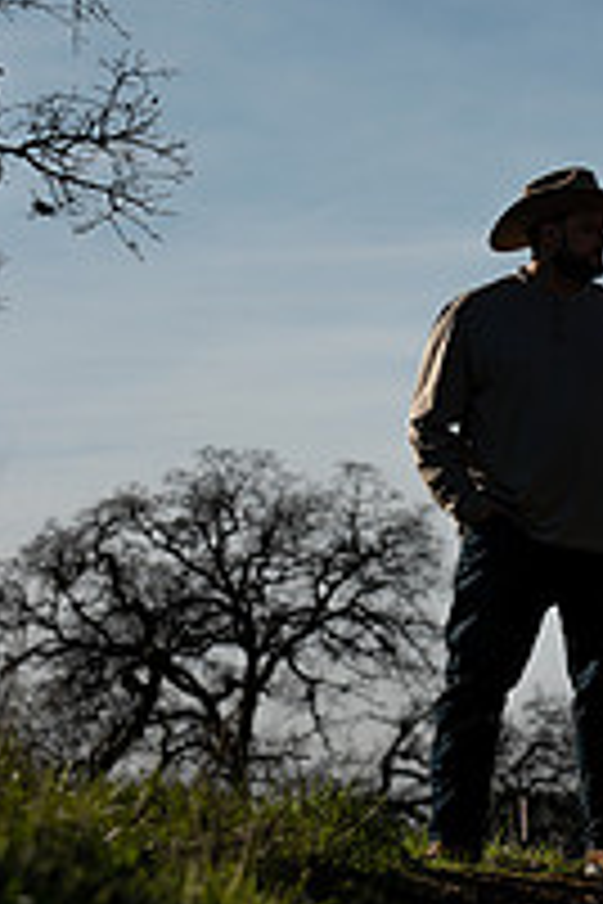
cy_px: 90
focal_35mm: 193
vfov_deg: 10.6
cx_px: 630
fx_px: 4849
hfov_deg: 7.1
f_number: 4.5
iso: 50
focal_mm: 86
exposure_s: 1/2000
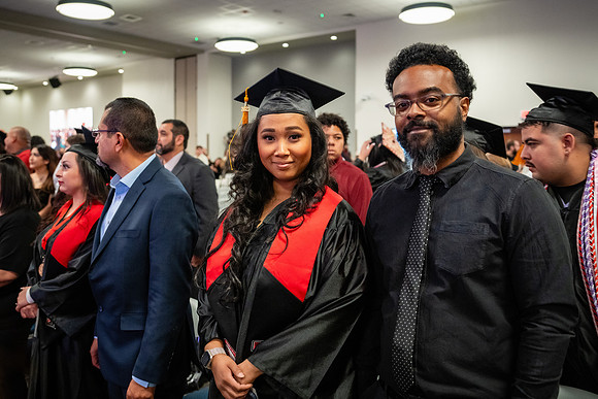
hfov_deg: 56.8
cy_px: 184
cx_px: 285
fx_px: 553
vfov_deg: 39.7
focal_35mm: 33
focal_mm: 28
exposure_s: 1/160
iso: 4000
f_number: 2.8
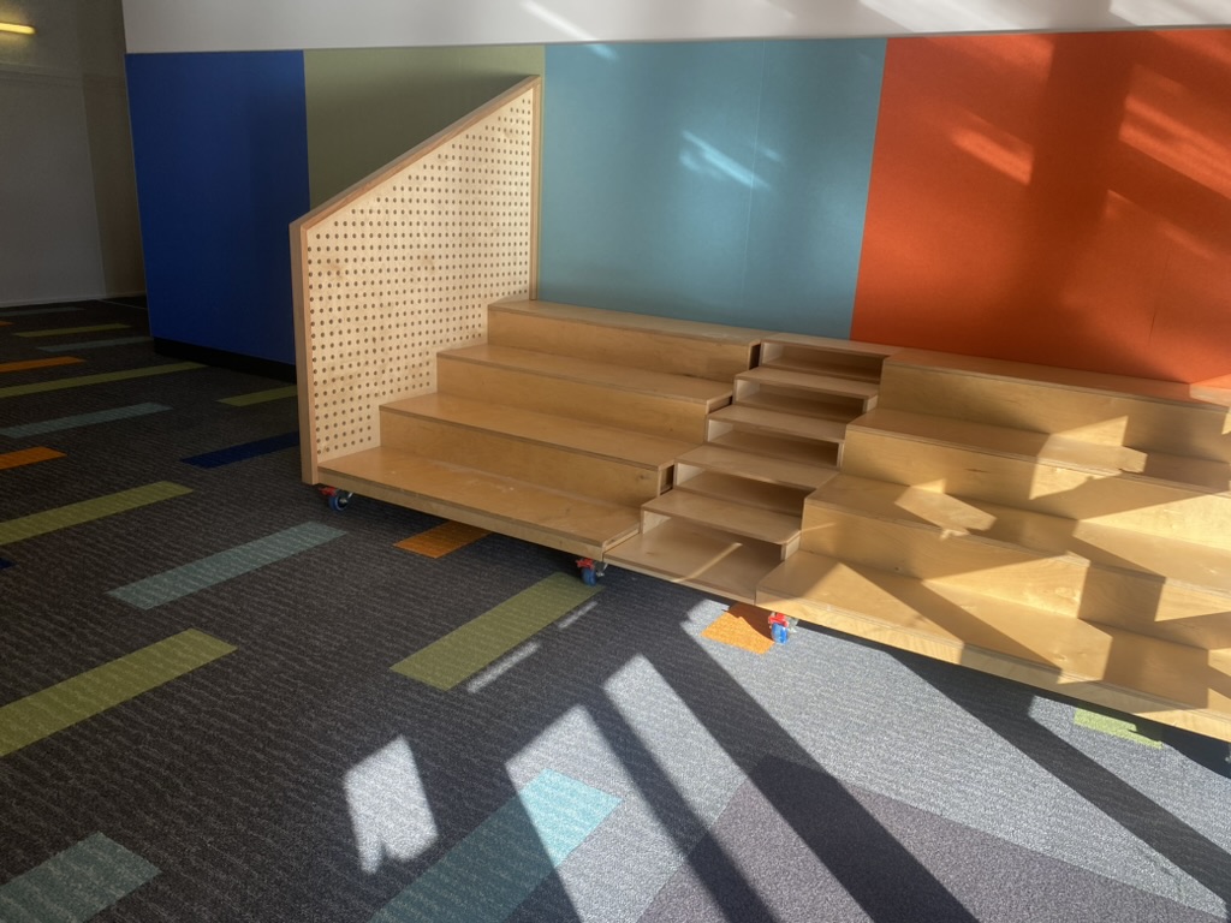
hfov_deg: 67.3
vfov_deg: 53.1
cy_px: 462
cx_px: 616
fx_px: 925
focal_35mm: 26
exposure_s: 1/239
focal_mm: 4.25
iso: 32
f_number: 1.8
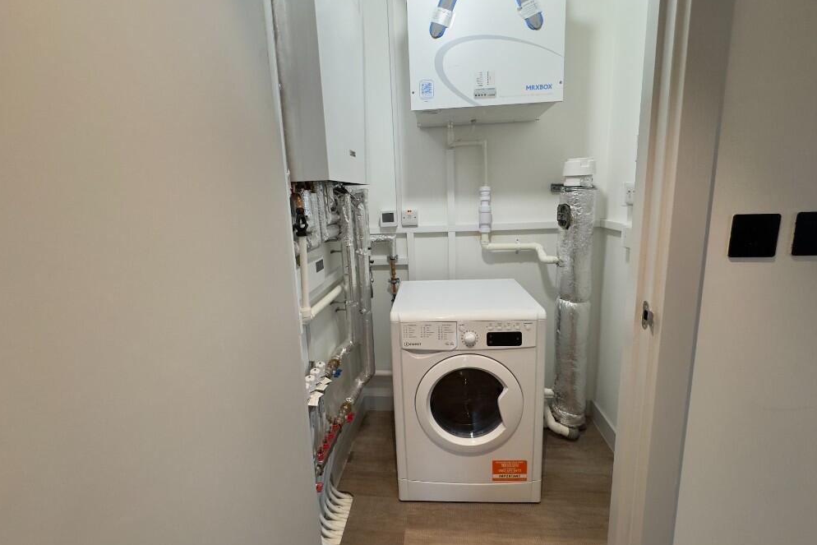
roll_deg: +2.6
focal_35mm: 15
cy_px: 254
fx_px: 340
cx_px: 416
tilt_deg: -9.5
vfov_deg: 77.2
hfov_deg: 100.4
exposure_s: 1/100
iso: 200
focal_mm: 2.22
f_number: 2.2
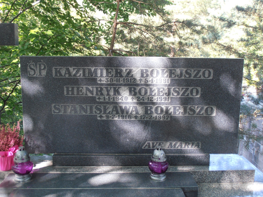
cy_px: 98
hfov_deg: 42.9
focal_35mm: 44
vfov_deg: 32.9
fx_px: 334
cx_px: 132
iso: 125
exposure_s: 1/40
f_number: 4.2
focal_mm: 7.87
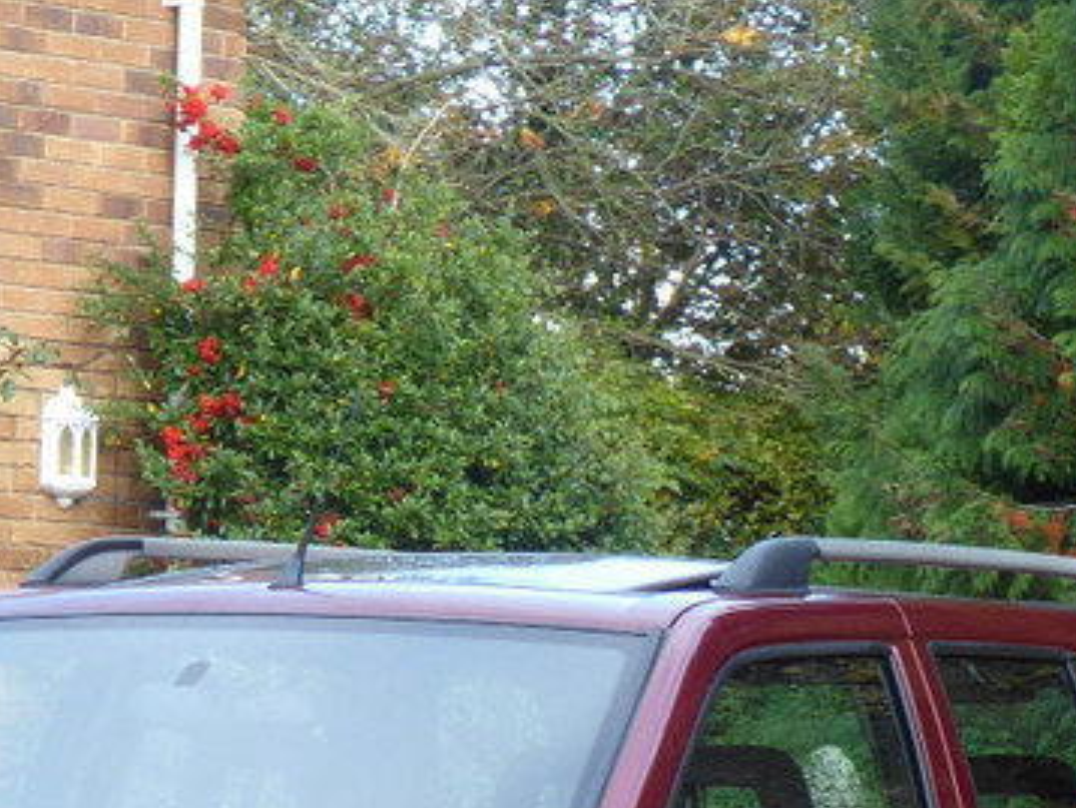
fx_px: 5941
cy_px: 1325
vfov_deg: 7.6
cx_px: 280
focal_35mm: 191
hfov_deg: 10.3
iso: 125
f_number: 4.5
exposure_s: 1/60
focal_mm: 10.3
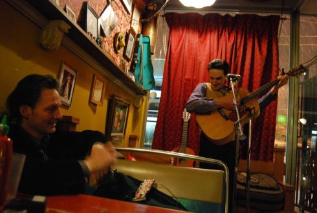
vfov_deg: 43.7
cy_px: 106
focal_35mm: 30
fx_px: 264
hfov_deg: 61.9
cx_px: 158
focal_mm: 20
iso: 1600
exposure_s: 1/10
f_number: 3.8
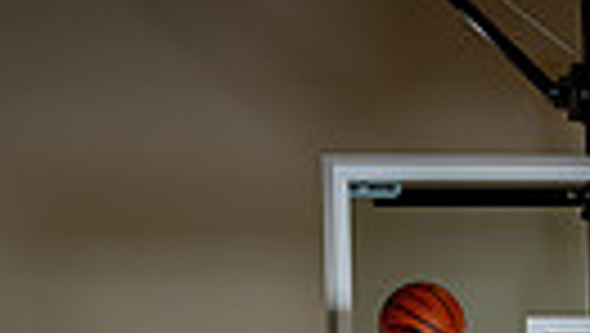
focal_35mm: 115
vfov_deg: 9.0
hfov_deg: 18.1
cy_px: 927
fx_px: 1801
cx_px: 617
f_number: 5.6
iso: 250
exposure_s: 1/250
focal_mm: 32
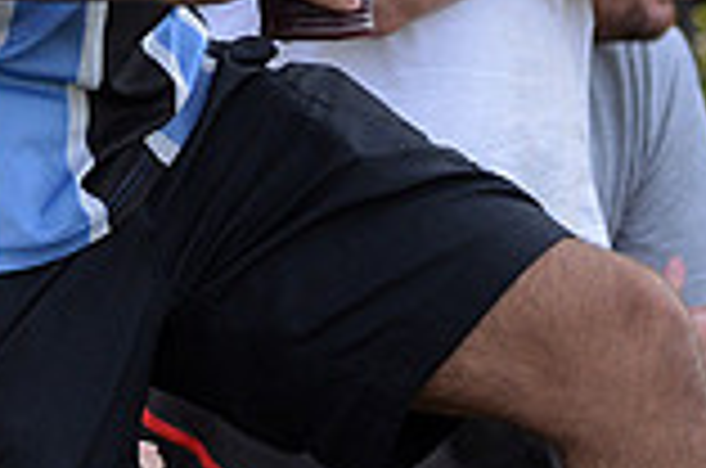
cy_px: -326
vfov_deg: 3.5
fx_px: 7613
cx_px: 409
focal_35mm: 389
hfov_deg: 5.3
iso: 500
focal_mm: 105
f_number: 4
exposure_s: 1/400
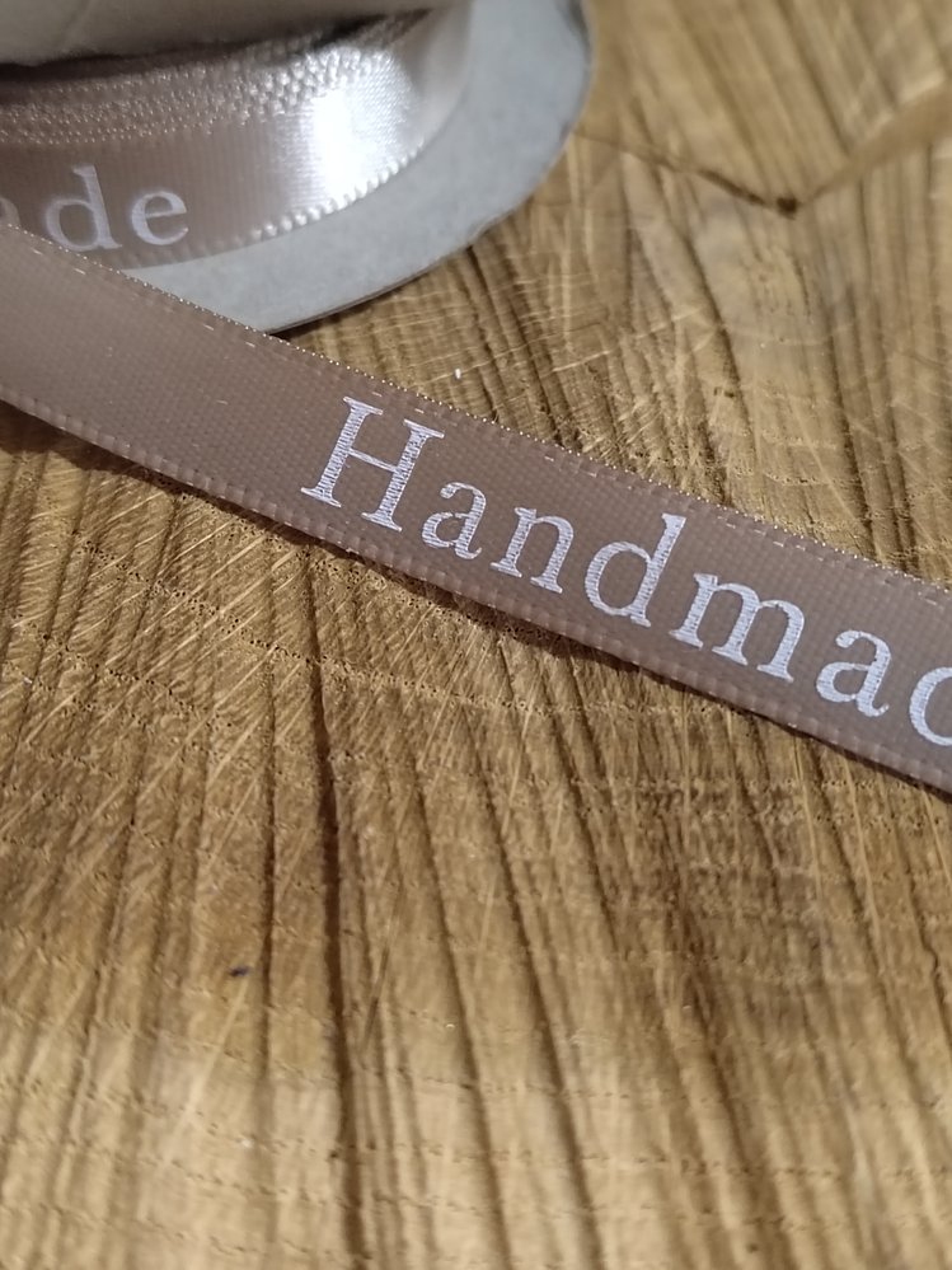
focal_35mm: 46
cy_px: 635
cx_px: 476
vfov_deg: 41.2
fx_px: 1687
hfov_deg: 31.5
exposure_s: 1/50
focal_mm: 5.52
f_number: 1.9
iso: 3766
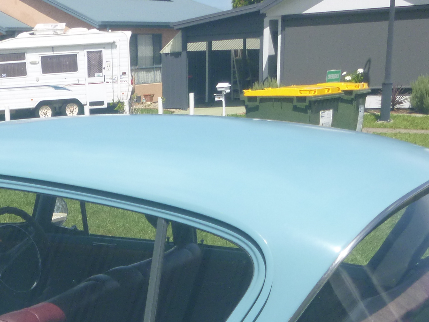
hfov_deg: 28.8
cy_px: 365
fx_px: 806
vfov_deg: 21.3
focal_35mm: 65
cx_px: 54
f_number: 3.9
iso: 100
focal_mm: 4.5
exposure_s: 1/640
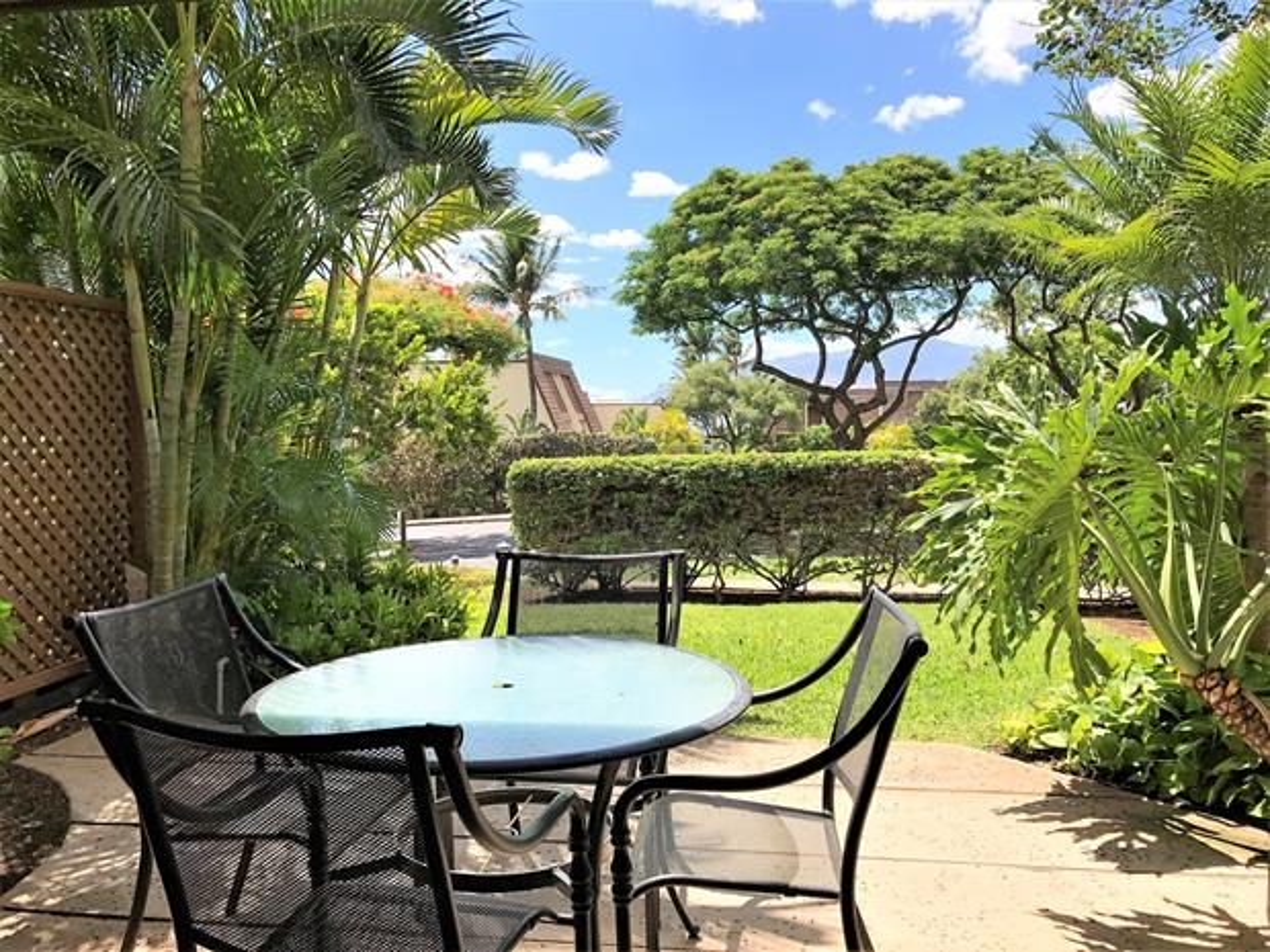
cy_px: 476
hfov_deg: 63.4
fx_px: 1027
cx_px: 635
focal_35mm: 28
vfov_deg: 49.7
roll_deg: +0.5
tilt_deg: -2.6
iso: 20
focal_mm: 3.99
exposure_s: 1/2037
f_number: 1.8
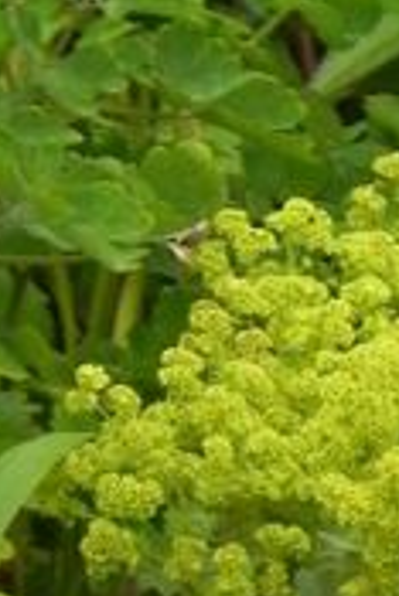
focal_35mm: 873
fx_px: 14484
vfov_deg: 2.4
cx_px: 887
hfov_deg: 1.6
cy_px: 1018
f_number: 5
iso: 160
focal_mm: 32.7
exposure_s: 1/100
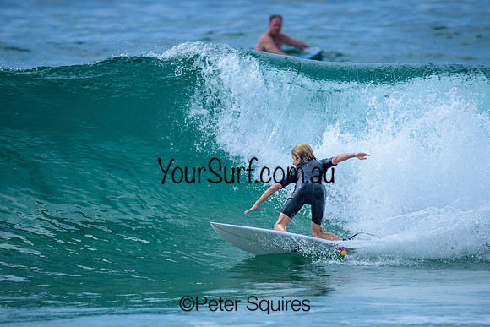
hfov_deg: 2.2
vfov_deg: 1.5
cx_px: 279
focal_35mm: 932
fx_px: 12688
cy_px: 190
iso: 360
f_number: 6.3
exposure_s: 1/3200
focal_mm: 800
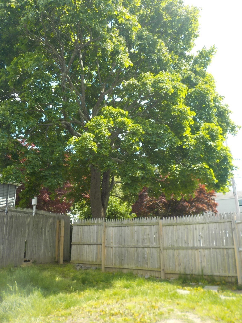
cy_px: 162
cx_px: 121
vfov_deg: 60.0
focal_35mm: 30
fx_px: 280
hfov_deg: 46.8
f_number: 3.3
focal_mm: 4.1
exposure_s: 1/400
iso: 125
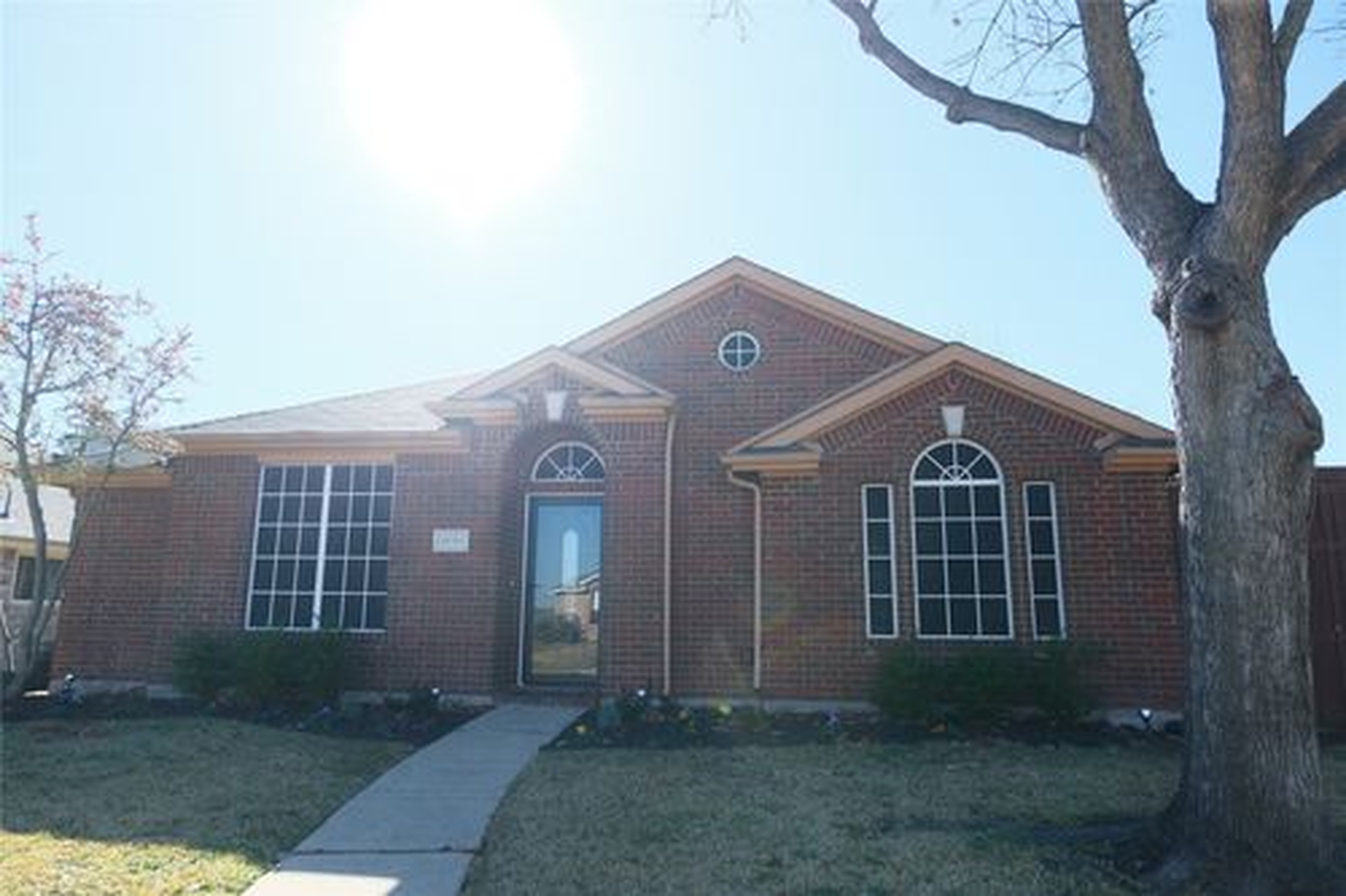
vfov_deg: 53.1
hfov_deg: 73.8
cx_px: 673
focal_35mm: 24
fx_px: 897
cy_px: 448
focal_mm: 16
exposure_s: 1/1300
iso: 640
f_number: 4
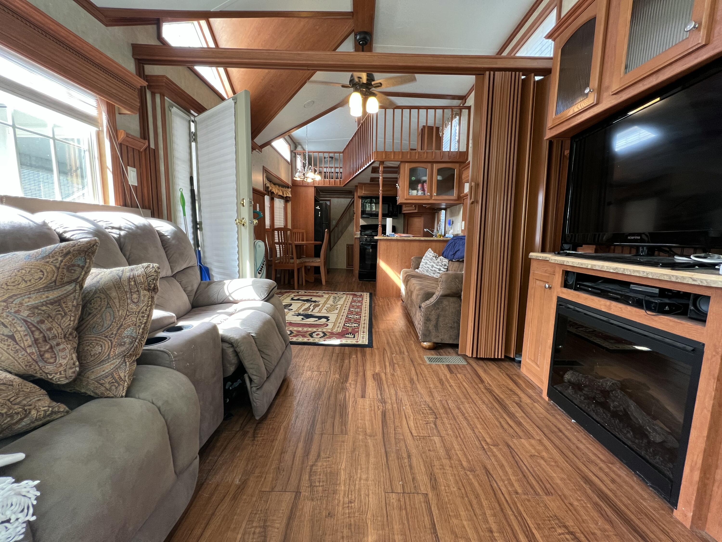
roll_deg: -1.3
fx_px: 271
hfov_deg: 106.2
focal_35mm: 13
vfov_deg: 89.9
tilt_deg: -7.3
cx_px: 361
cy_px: 271
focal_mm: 1.57
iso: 125
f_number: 1.8
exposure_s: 1/60
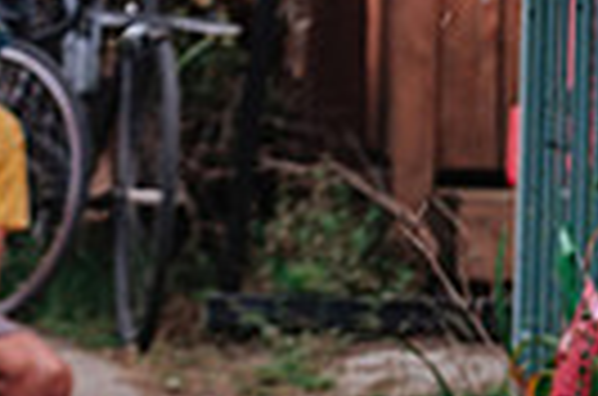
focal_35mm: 328
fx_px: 5435
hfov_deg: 6.3
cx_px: 117
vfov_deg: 4.1
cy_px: -313
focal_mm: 50
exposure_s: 1/200
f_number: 2.8
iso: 400
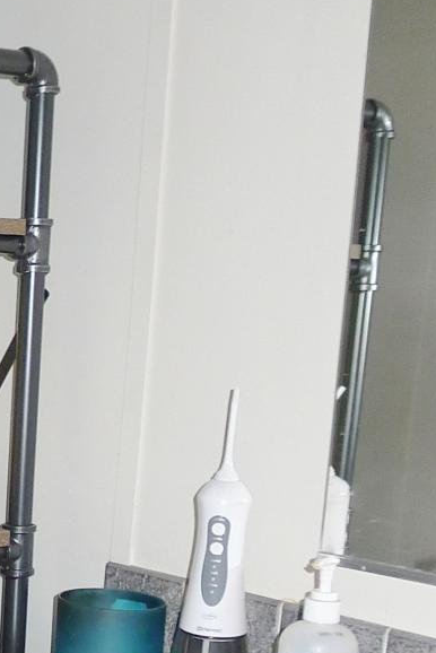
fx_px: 1506
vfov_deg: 23.8
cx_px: -307
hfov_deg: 14.7
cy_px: 588
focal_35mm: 83
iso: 200
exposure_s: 1/60
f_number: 2
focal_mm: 5.1
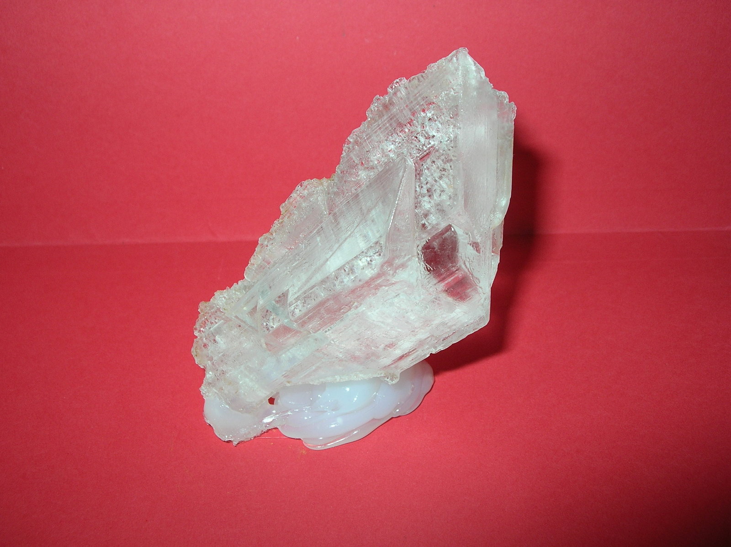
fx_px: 760
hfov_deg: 51.4
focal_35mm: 36
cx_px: 366
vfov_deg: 39.6
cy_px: 274
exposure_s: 1/60.1
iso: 50
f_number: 3.7
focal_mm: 6
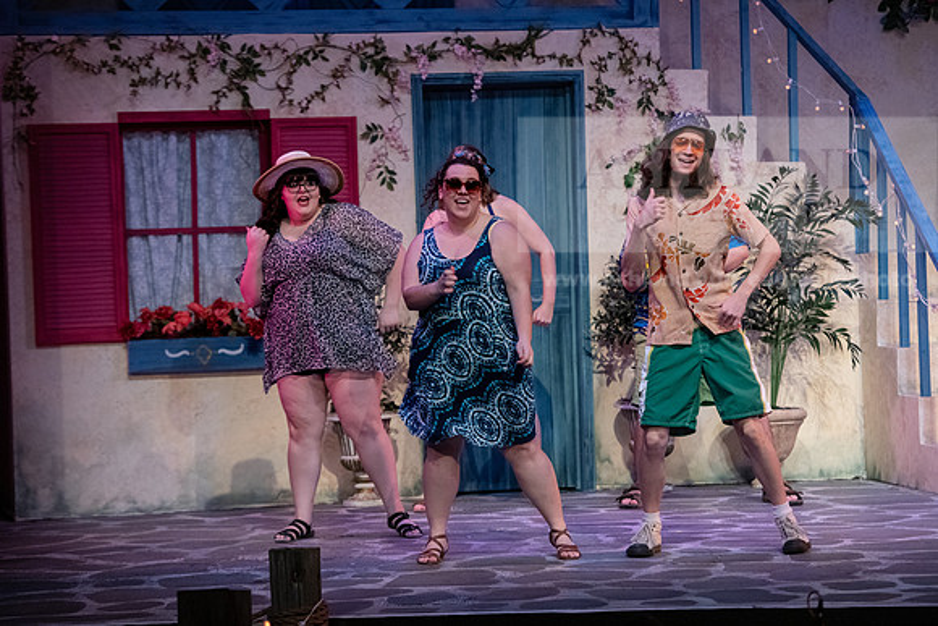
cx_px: 469
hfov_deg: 14.7
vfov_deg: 9.8
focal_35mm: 140
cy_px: 313
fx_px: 3648
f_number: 3.2
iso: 3200
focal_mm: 140
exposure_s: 1/400
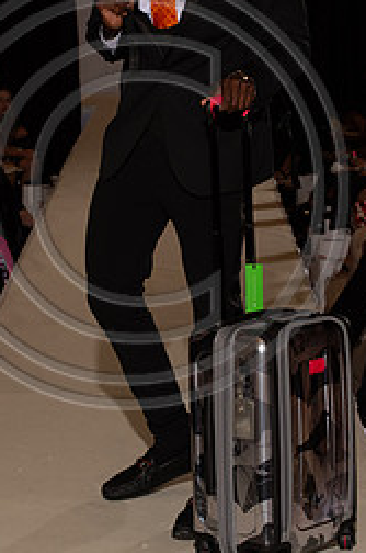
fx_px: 2190
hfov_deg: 9.5
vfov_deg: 14.4
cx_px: 128
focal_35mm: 143
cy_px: 187
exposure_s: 1/250
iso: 800
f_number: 9
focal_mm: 80
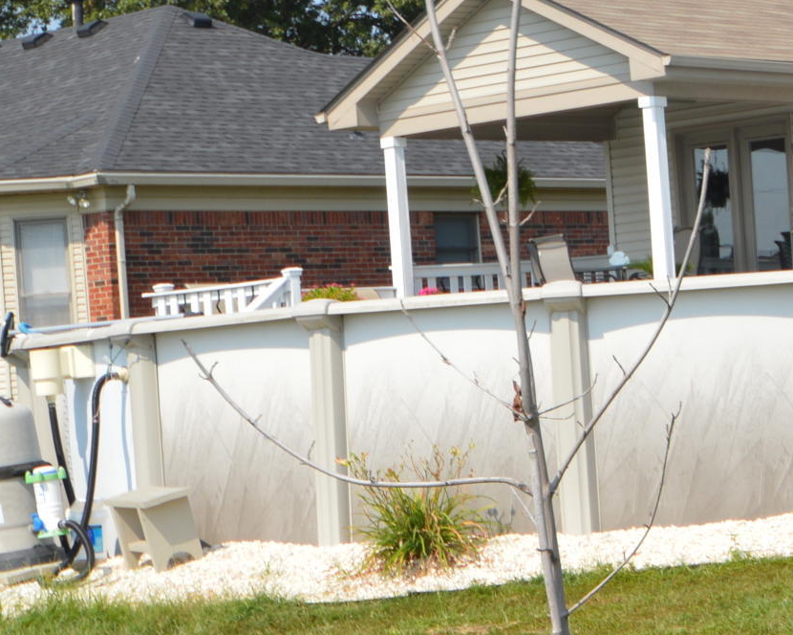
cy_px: 298
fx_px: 2863
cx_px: 1115
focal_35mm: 122
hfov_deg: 14.9
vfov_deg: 12.6
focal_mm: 24
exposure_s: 1/200
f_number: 9
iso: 100
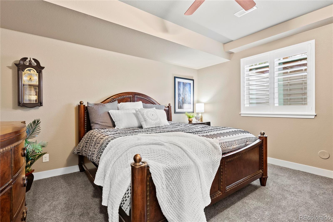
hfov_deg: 93.3
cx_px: 166
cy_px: 111
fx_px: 157
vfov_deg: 70.5
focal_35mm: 17
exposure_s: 2
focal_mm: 17
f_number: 8
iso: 800
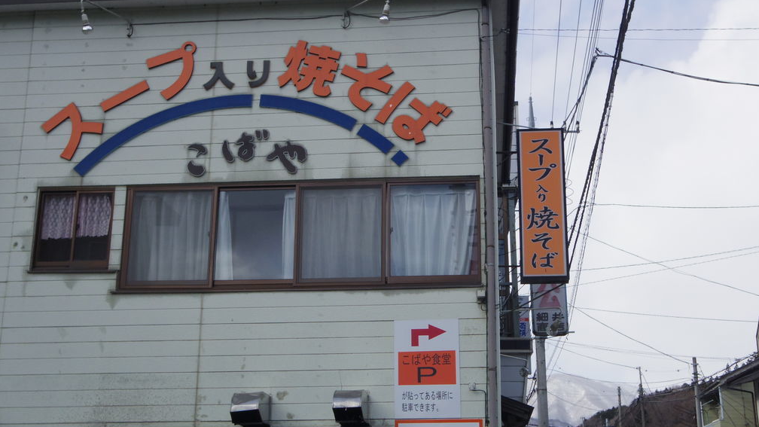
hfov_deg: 39.9
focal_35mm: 52
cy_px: 203
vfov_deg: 23.1
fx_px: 1047
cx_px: 384
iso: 250
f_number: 4.5
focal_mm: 8.5
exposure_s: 1/1000
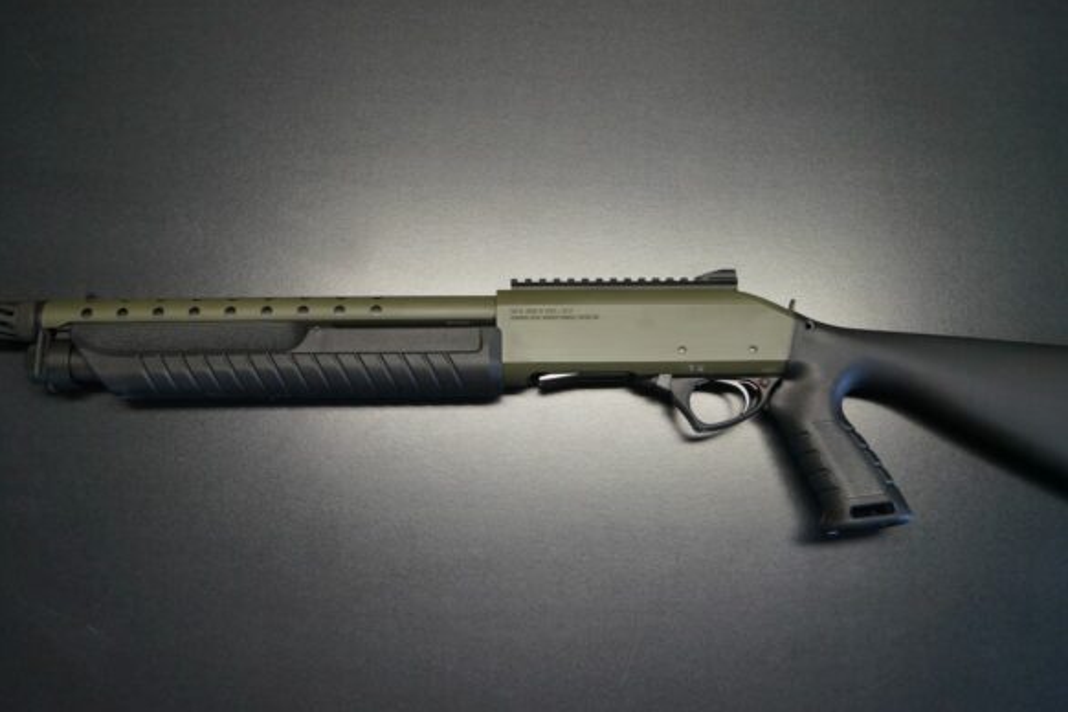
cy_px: 348
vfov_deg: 38.9
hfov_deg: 55.8
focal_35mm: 34
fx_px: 1009
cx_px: 519
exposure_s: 1/60
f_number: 4
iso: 640
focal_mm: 22
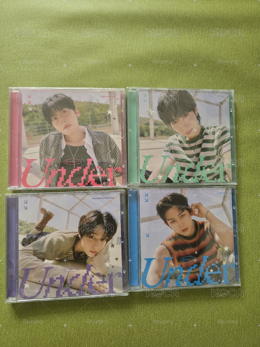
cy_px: 174
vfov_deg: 73.9
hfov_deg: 58.9
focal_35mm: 23
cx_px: 130
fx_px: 230
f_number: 1.7
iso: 400
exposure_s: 1/120
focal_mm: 6.3
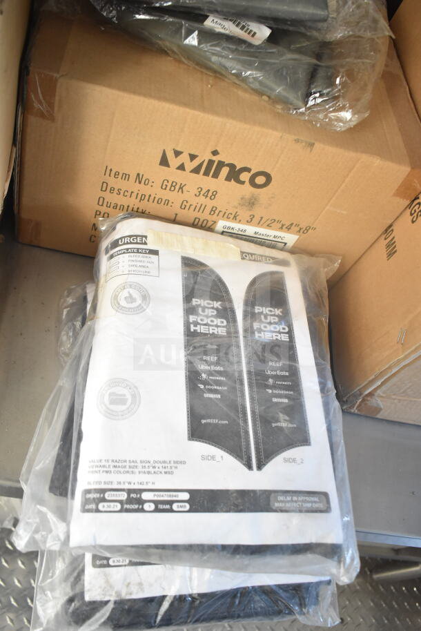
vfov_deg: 59.5
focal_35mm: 32
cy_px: 316
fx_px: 552
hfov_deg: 41.7
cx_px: 210
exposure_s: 1/30
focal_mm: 21
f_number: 3.8
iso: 1800
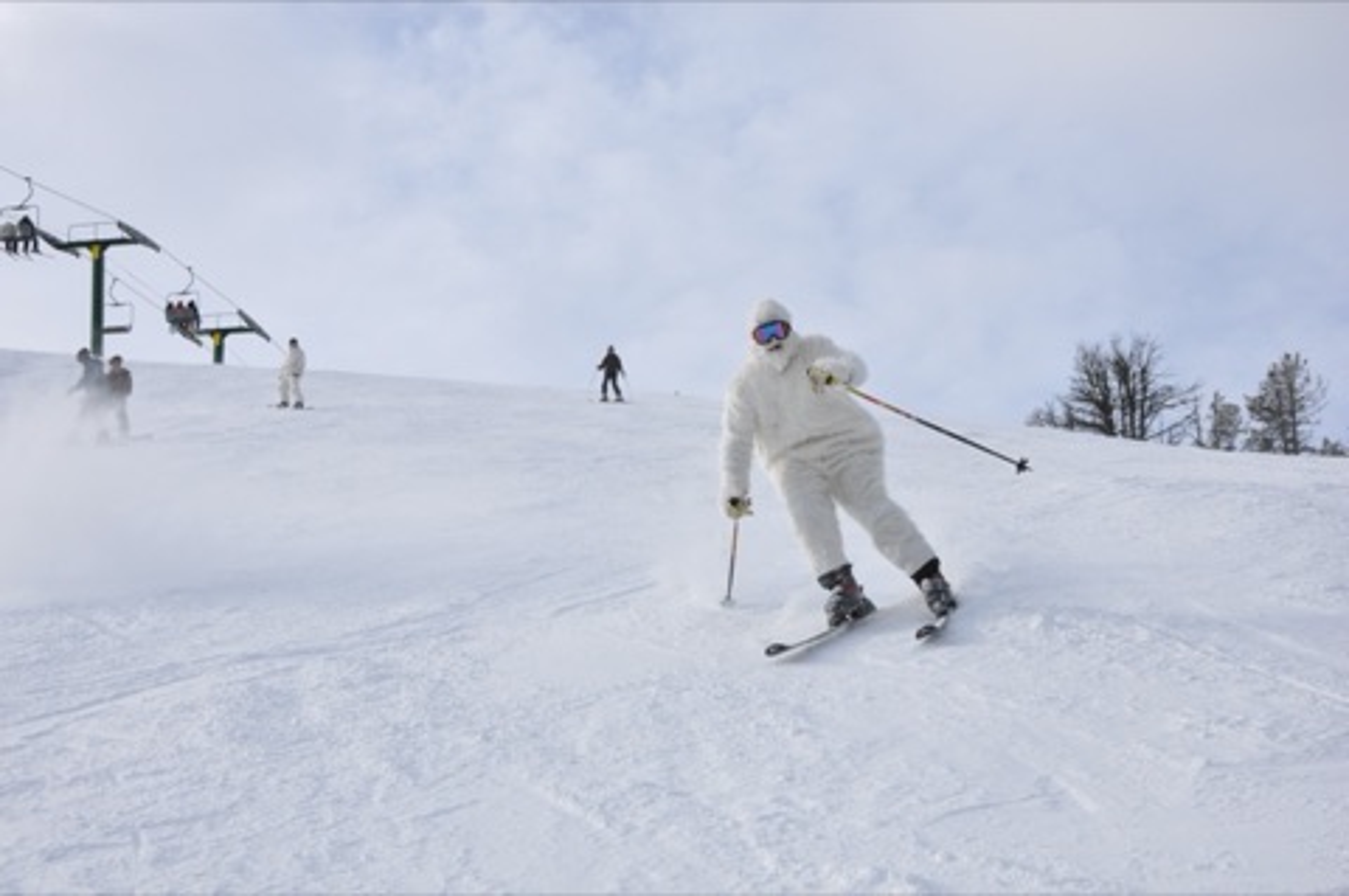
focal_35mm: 60
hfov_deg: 33.4
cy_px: 448
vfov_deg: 22.6
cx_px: 674
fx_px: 2246
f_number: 11
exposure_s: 1/500
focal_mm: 40
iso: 200
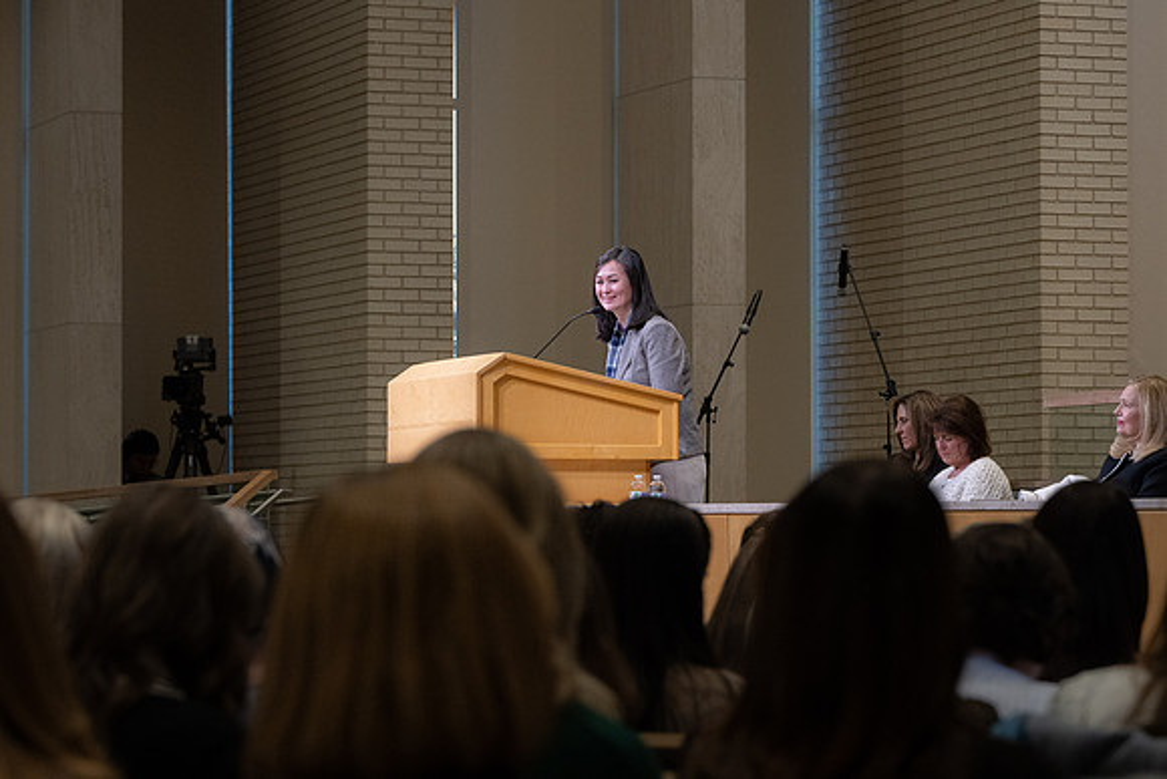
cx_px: 532
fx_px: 4265
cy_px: 367
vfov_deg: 10.4
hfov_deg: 15.6
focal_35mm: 132
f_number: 5.6
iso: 1600
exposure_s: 1/160
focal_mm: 110
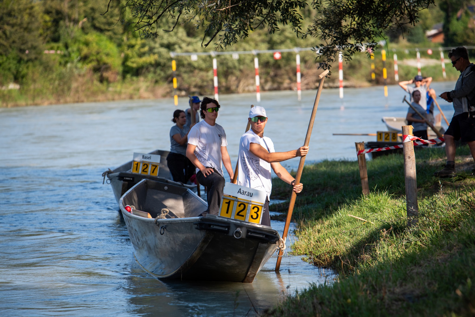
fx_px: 2640
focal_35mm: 200
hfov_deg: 10.3
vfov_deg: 6.9
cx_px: 238
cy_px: 158
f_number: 4.5
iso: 200
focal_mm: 200
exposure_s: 1/1000
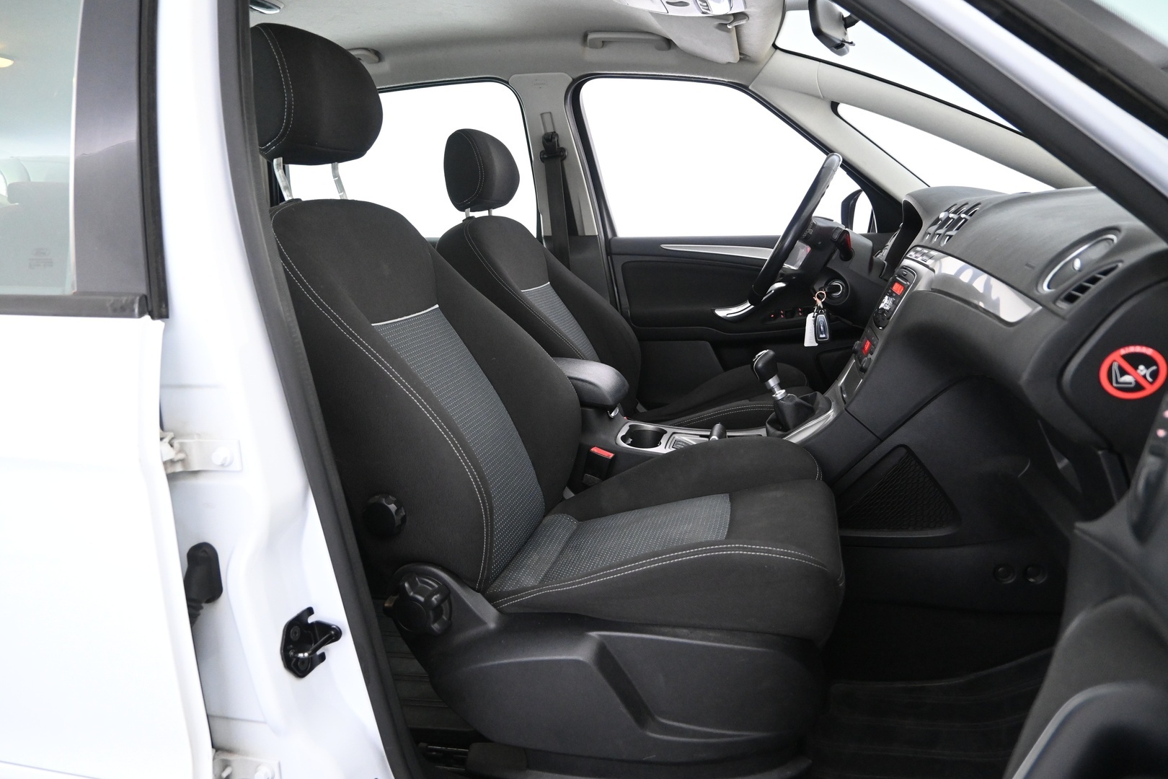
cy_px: 390
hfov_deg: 73.7
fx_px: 779
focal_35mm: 24
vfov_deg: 53.1
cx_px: 584
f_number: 3.5
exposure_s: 1/40
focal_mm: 16
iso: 3200
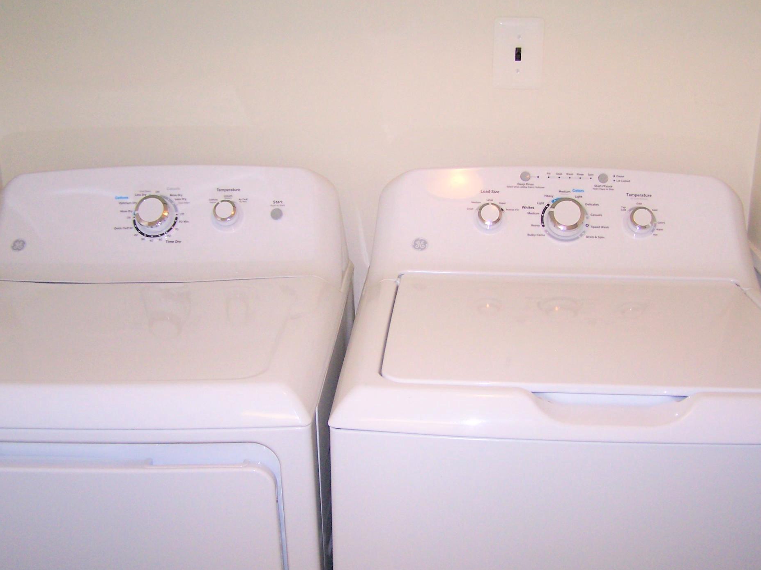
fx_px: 923
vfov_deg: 34.3
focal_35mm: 42
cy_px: 309
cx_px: 394
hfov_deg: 44.8
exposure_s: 1/60
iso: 140
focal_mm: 6.3
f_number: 2.8
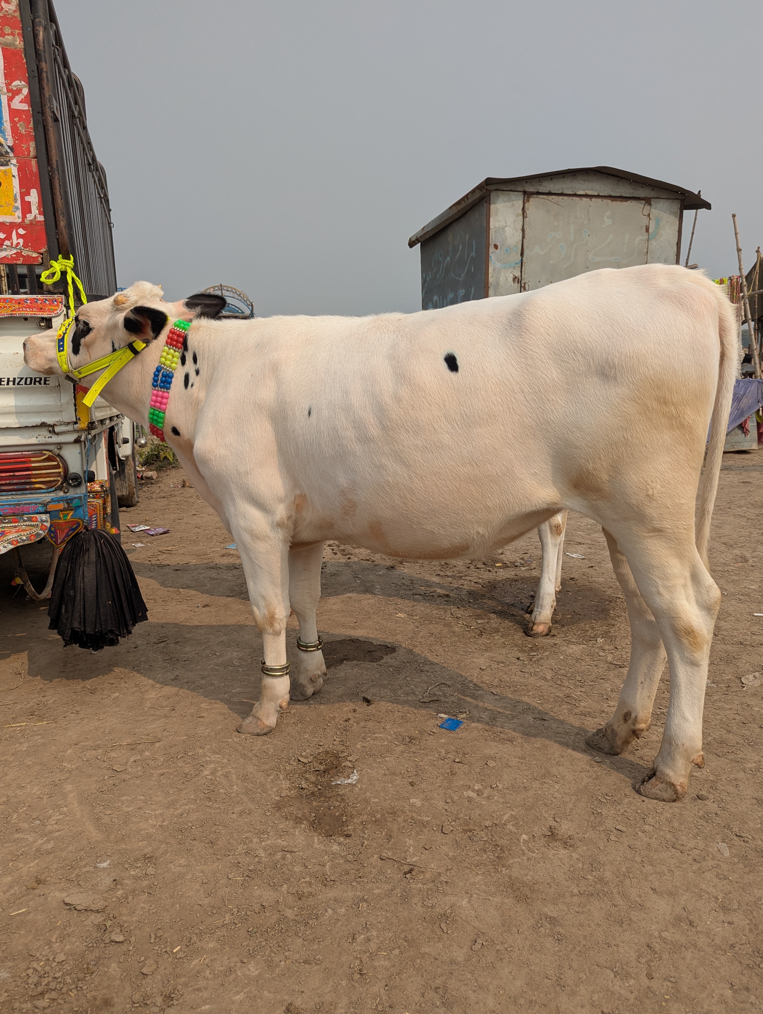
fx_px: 733
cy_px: 490
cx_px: 377
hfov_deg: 55.0
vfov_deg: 69.3
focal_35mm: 25
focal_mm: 6.81
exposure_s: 1/2833
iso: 44
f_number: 1.85
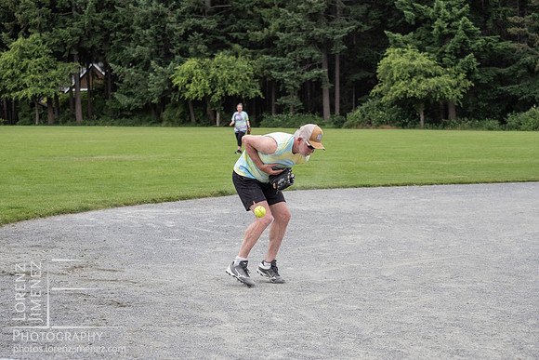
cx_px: 260
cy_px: 209
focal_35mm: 86
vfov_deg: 15.9
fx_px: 1288
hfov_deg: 23.6
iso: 500
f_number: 2.8
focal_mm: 40
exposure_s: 1/2000
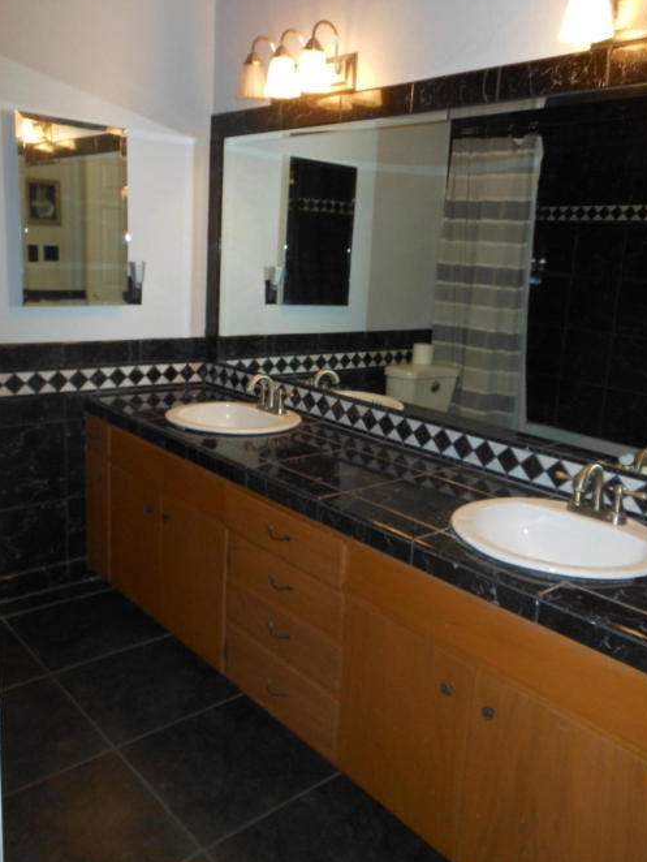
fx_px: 722
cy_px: 396
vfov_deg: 61.6
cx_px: 372
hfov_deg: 48.1
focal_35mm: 29
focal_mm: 4.5
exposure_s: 1/25
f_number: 3.2
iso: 200
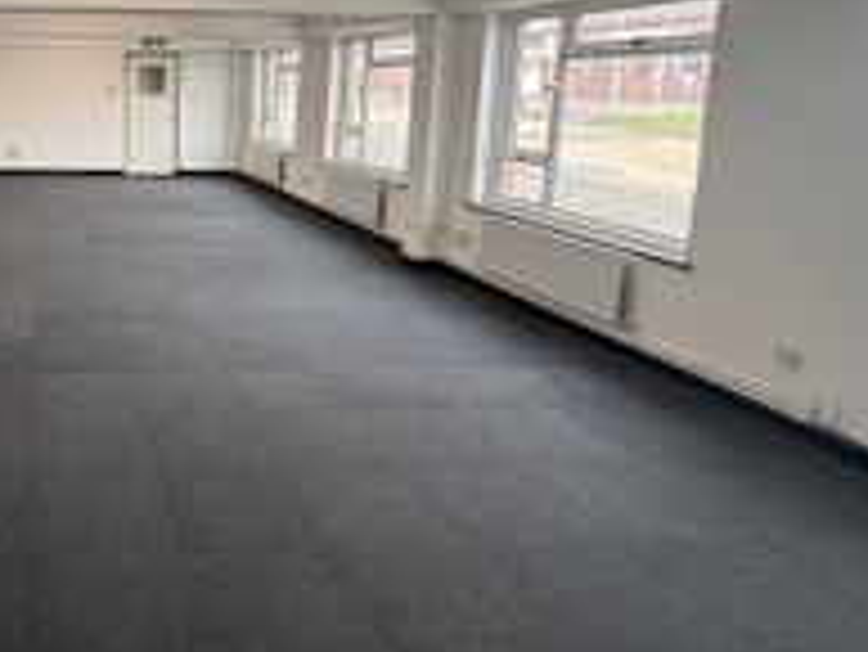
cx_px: 85
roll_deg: -0.8
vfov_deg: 47.0
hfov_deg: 53.8
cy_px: 184
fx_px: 728
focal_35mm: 29
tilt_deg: -6.4
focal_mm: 2.22
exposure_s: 1/99
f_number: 2.2
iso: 80
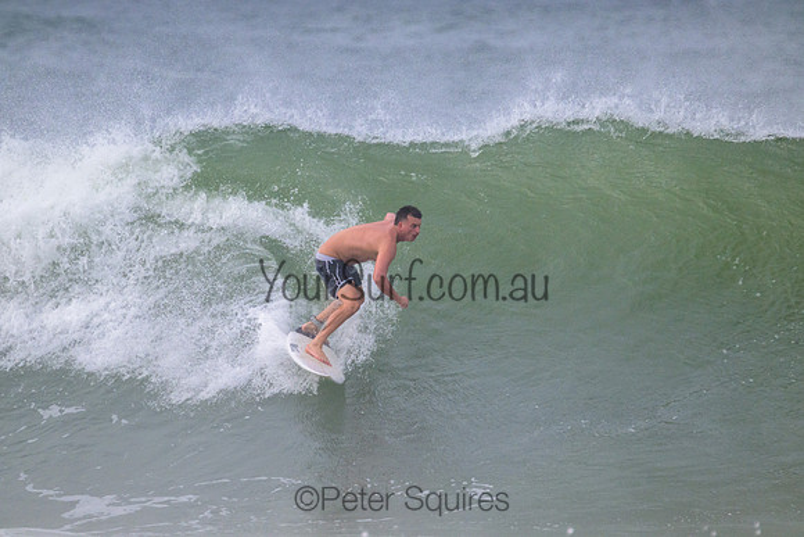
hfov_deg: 2.6
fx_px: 17870
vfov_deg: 1.7
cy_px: 268
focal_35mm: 800
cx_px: 402
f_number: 11
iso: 2500
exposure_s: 1/2000
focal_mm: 800
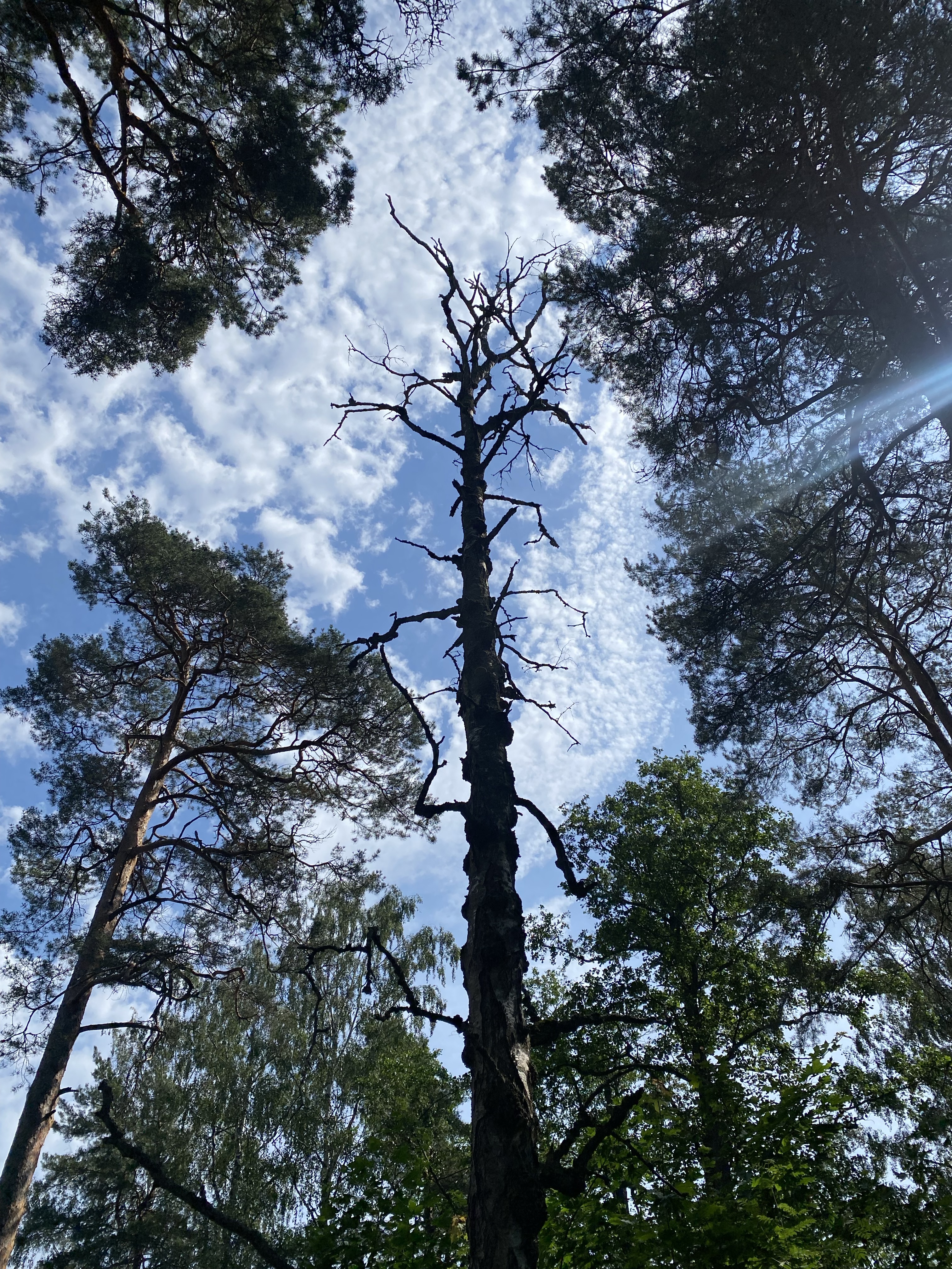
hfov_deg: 53.1
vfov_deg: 67.3
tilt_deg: +51.3
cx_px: 476
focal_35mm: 26
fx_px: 953
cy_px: 634
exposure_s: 1/6061
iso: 32
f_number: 1.8
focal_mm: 4.25
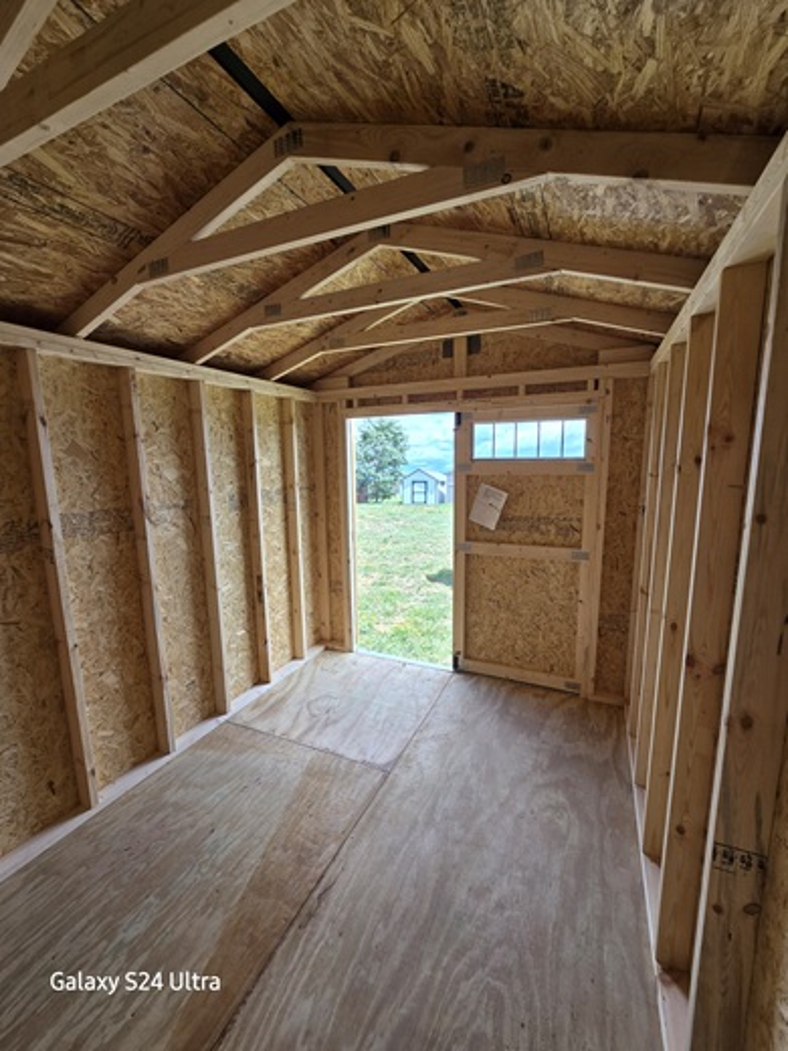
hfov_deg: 89.9
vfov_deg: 106.2
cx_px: 394
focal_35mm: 13
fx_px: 395
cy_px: 526
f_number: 2.2
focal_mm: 2.2
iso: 50
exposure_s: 1/343
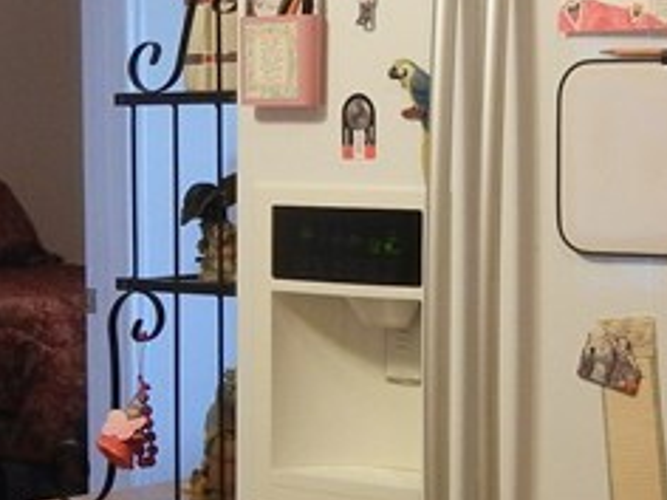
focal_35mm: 130
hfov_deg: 15.1
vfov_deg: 11.4
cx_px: 215
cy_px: 328
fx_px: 2505
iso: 368
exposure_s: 1/30
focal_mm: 5.4
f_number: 3.5
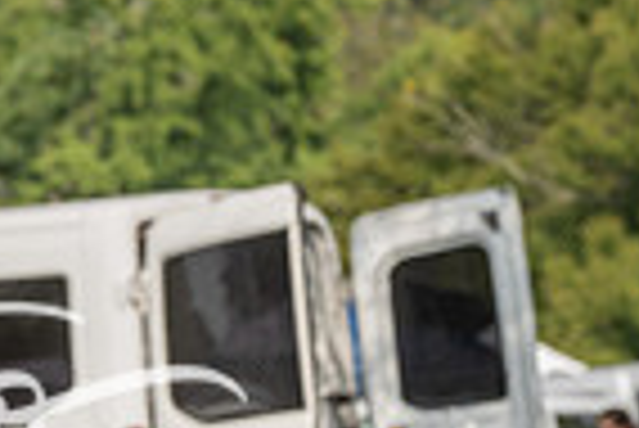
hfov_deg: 3.3
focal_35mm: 617
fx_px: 10963
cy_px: 728
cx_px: -513
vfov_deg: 2.2
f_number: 6.3
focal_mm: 151
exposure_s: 1/2000
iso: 1000
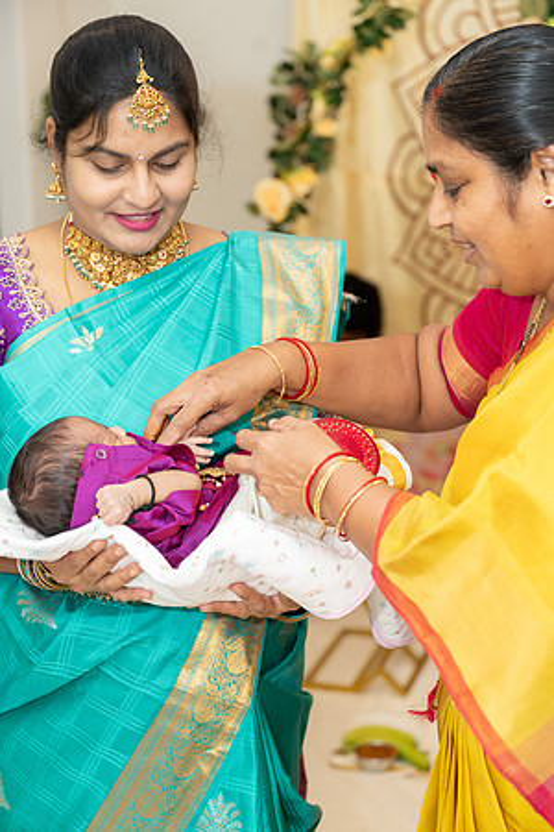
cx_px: 277
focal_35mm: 61
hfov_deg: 22.3
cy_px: 416
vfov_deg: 32.9
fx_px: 1408
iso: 500
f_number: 3.5
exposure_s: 1/200
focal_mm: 61
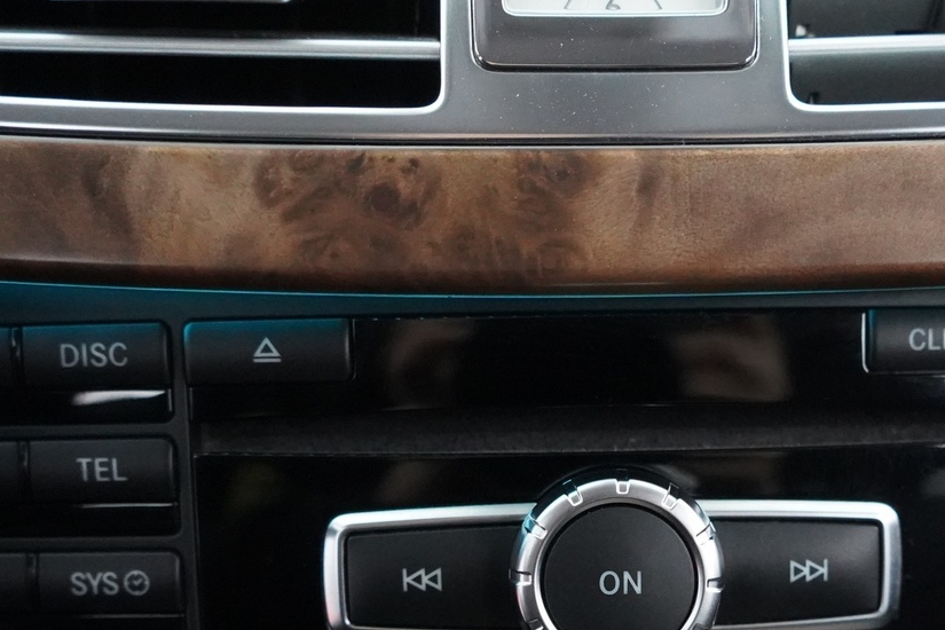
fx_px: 1444
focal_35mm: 55
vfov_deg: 23.9
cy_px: 568
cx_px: 621
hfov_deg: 35.9
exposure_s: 1/60
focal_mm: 28
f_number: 3.5
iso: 12800
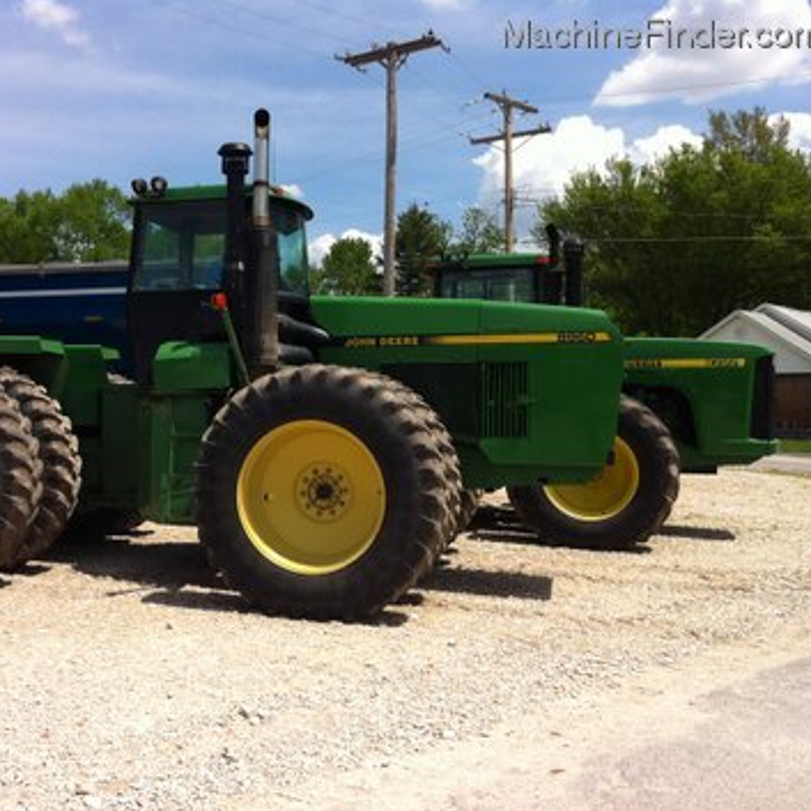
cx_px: 271
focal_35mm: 42
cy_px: 408
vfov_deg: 40.0
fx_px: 1113
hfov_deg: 39.6
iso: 80
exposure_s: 1/1508
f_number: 2.8
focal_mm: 3.85
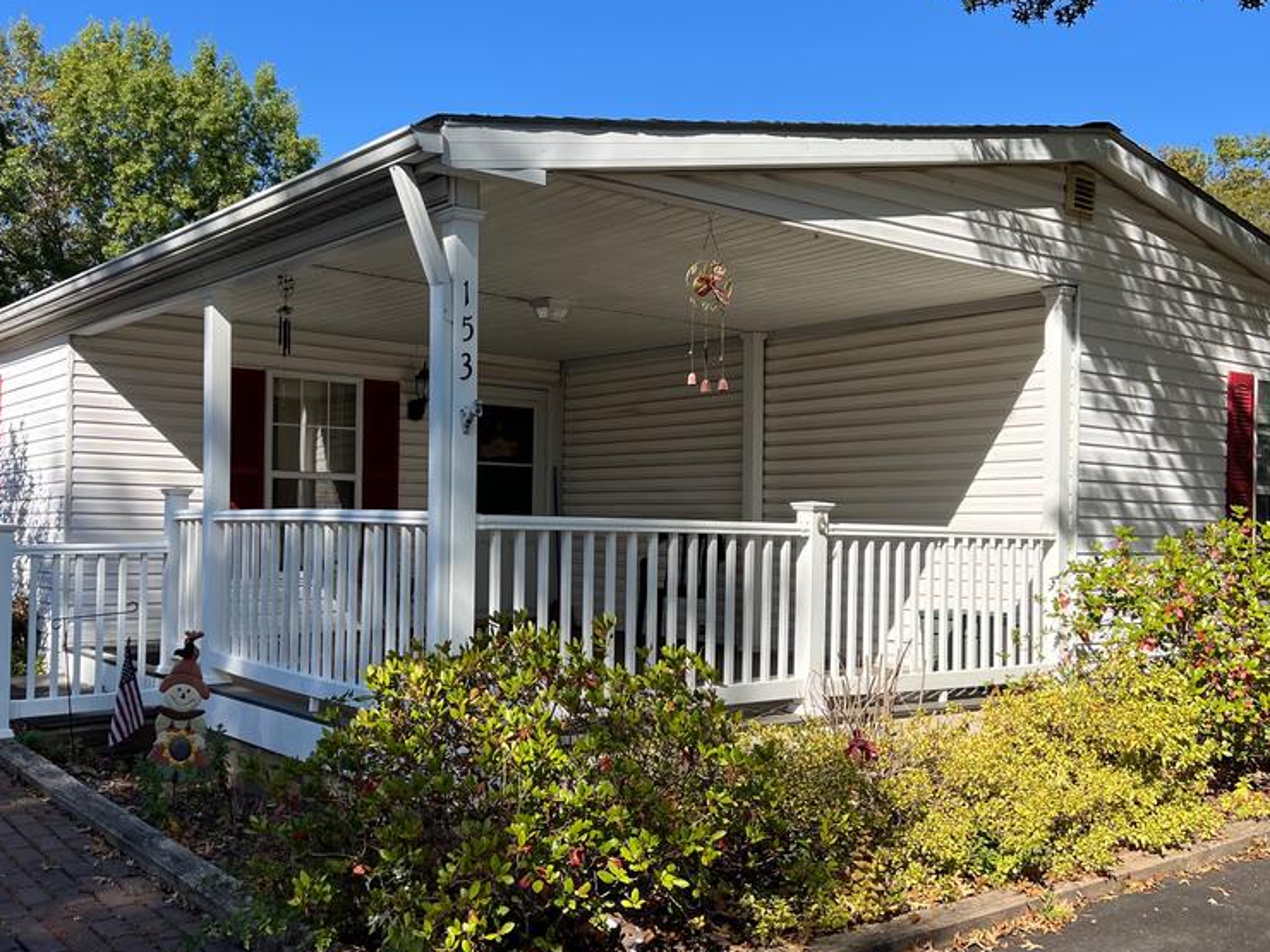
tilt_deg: -0.2
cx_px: 614
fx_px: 1321
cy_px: 509
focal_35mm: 36
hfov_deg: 51.3
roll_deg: -1.7
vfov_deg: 39.6
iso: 50
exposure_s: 1/2632
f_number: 1.5
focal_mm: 5.7
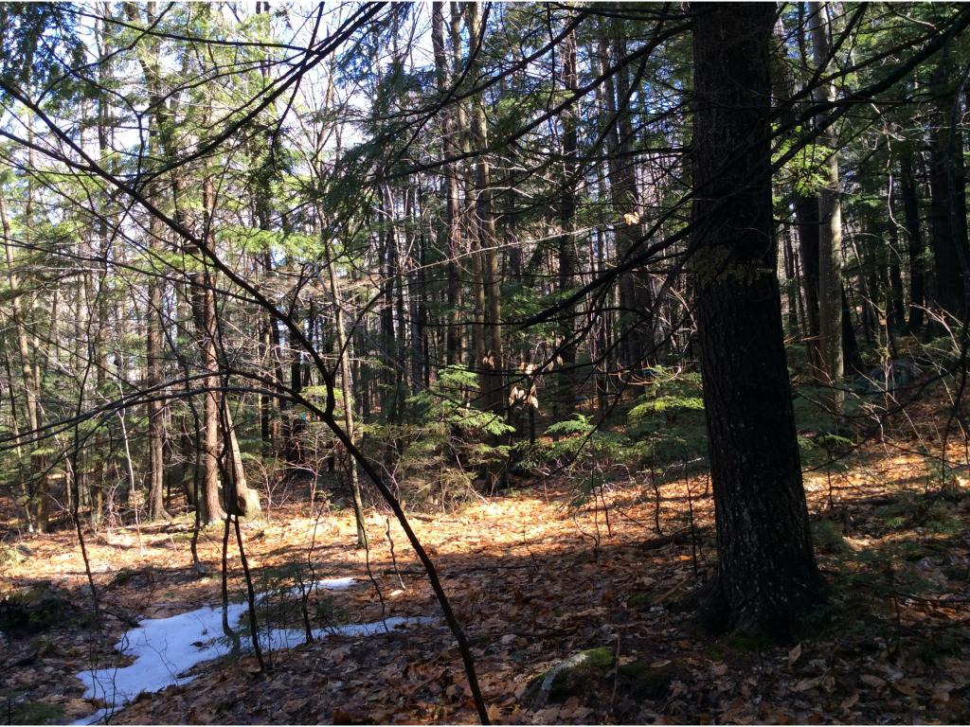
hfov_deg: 56.8
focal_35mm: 32
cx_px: 485
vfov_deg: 44.2
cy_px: 364
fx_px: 897
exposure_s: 1/120
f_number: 2.4
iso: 32
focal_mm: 3.3
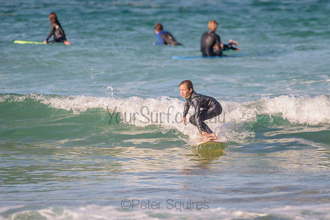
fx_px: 5624
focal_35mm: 613
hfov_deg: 3.4
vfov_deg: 2.2
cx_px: 202
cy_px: 103
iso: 180
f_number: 5.6
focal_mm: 500
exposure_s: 1/2000
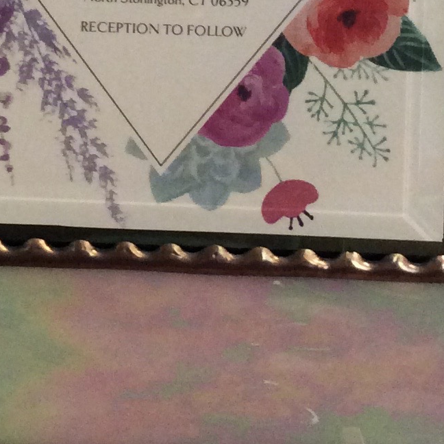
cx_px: 134
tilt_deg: -31.7
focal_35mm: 113
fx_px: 1640
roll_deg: +1.1
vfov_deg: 14.7
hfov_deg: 15.4
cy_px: -148
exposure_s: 1/24
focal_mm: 3.3
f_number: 2.4
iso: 200
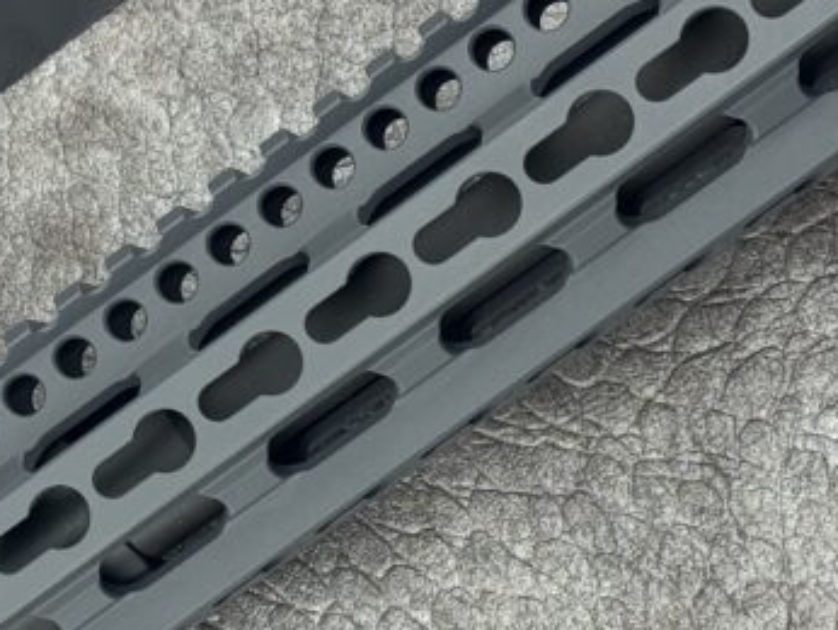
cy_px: 407
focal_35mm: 142
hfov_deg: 13.8
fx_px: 3440
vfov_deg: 10.5
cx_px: 201
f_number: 1.78
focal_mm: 6.76
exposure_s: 1/120
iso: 50
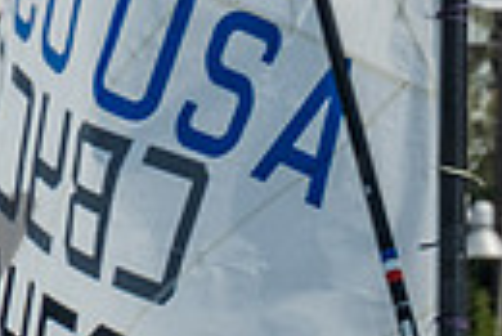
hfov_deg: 1.2
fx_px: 24179
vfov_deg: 0.8
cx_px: 967
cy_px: 551
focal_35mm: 1732
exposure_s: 1/250
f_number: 10
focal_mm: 200
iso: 250
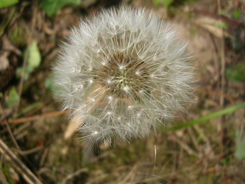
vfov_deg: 37.7
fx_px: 269
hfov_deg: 49.0
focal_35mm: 38
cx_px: 122
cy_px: 92
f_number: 2.8
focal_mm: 5.8
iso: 50
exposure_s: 1/446
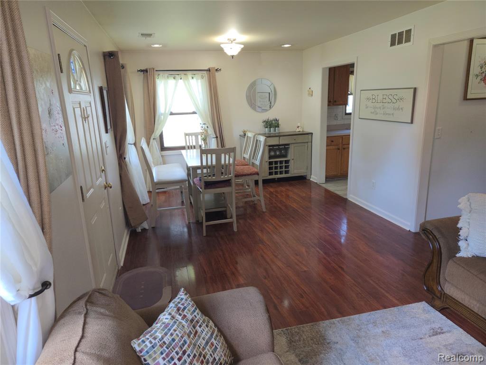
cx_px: 243
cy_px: 182
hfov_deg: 73.9
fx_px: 323
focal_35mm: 23
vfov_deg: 58.9
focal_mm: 5.4
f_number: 1.8
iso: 80
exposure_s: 1/60
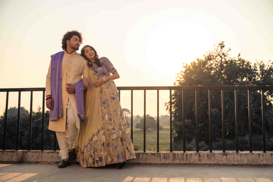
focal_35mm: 39
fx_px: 296
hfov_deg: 49.6
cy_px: 91
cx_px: 136
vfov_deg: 34.2
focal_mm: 39
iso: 50
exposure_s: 1/800
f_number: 2.8
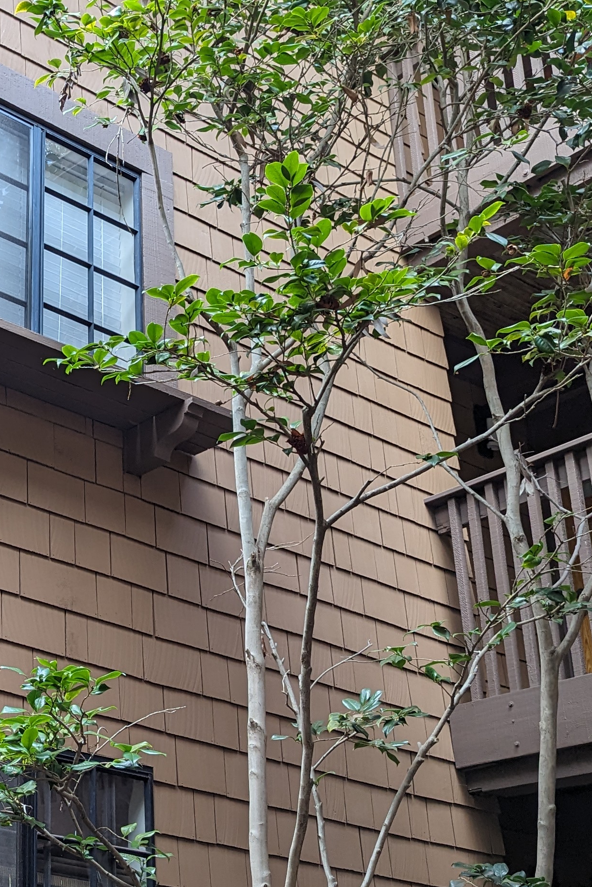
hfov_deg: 23.0
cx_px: -81
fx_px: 1357
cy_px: 546
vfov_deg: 36.1
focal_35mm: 55
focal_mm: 6.81
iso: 84
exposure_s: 1/185
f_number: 1.85
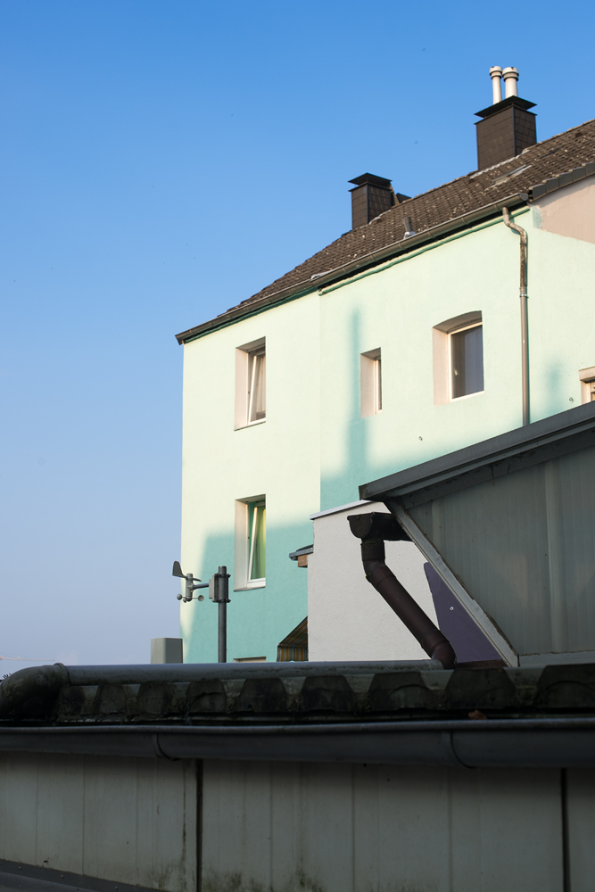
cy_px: 446
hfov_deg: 27.0
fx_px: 1239
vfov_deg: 39.6
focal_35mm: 50
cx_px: 298
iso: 100
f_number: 8
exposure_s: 1/250
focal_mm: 50
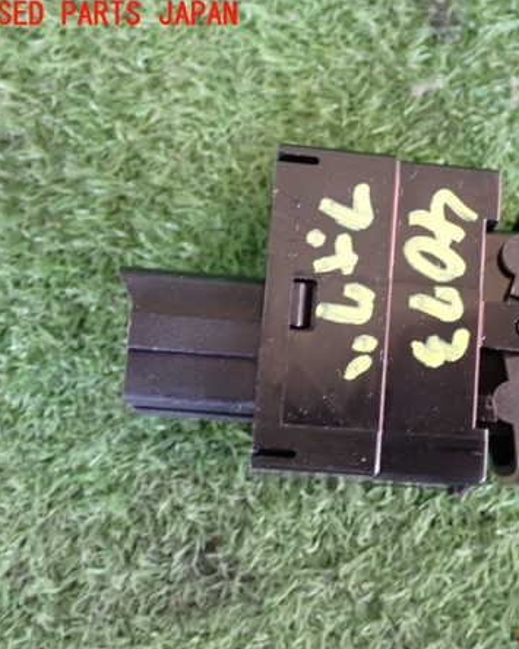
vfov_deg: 30.5
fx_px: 1191
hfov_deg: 24.2
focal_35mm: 62
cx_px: 411
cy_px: 326
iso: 800
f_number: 3.1
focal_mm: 8.4
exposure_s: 1/40
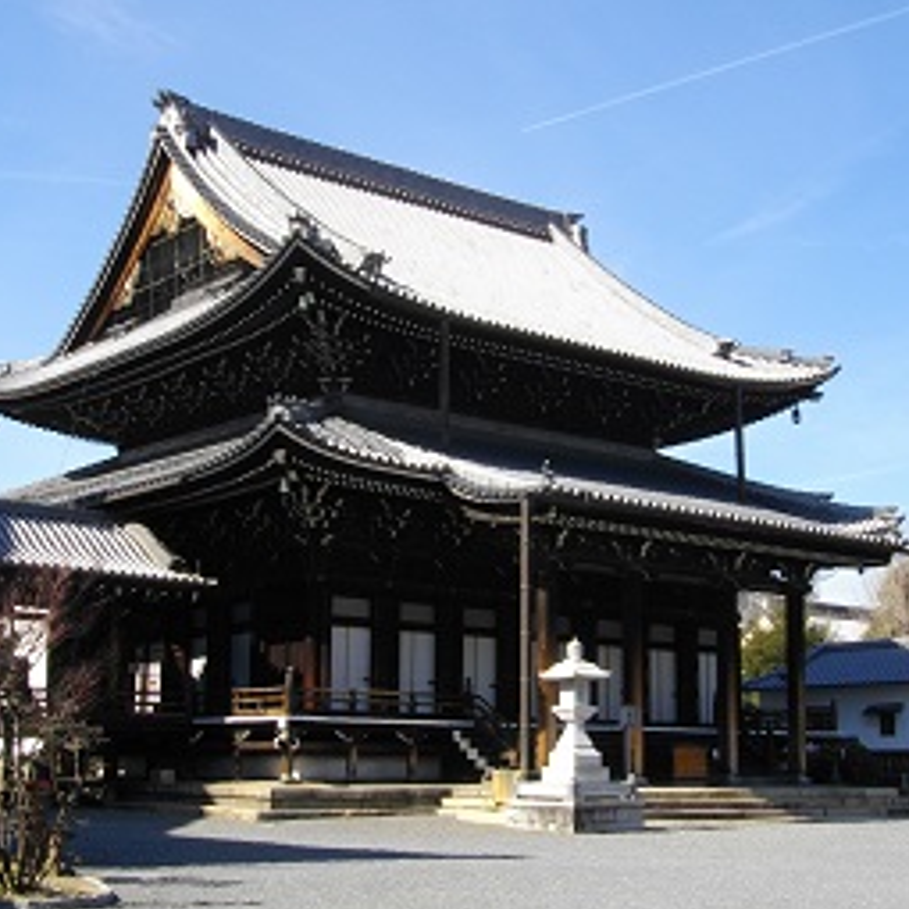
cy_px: 453
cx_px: 440
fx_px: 1604
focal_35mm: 54
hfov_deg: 31.6
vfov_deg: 31.6
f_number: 6.3
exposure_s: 1/200
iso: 100
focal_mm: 7.1
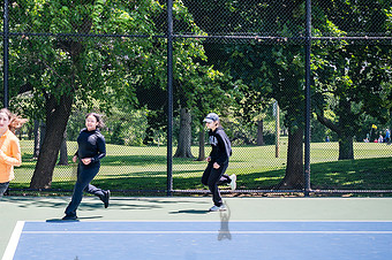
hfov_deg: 23.8
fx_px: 914
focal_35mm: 84
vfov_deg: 16.2
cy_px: 165
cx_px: 75
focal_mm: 48
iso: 400
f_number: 4.5
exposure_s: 1/1250
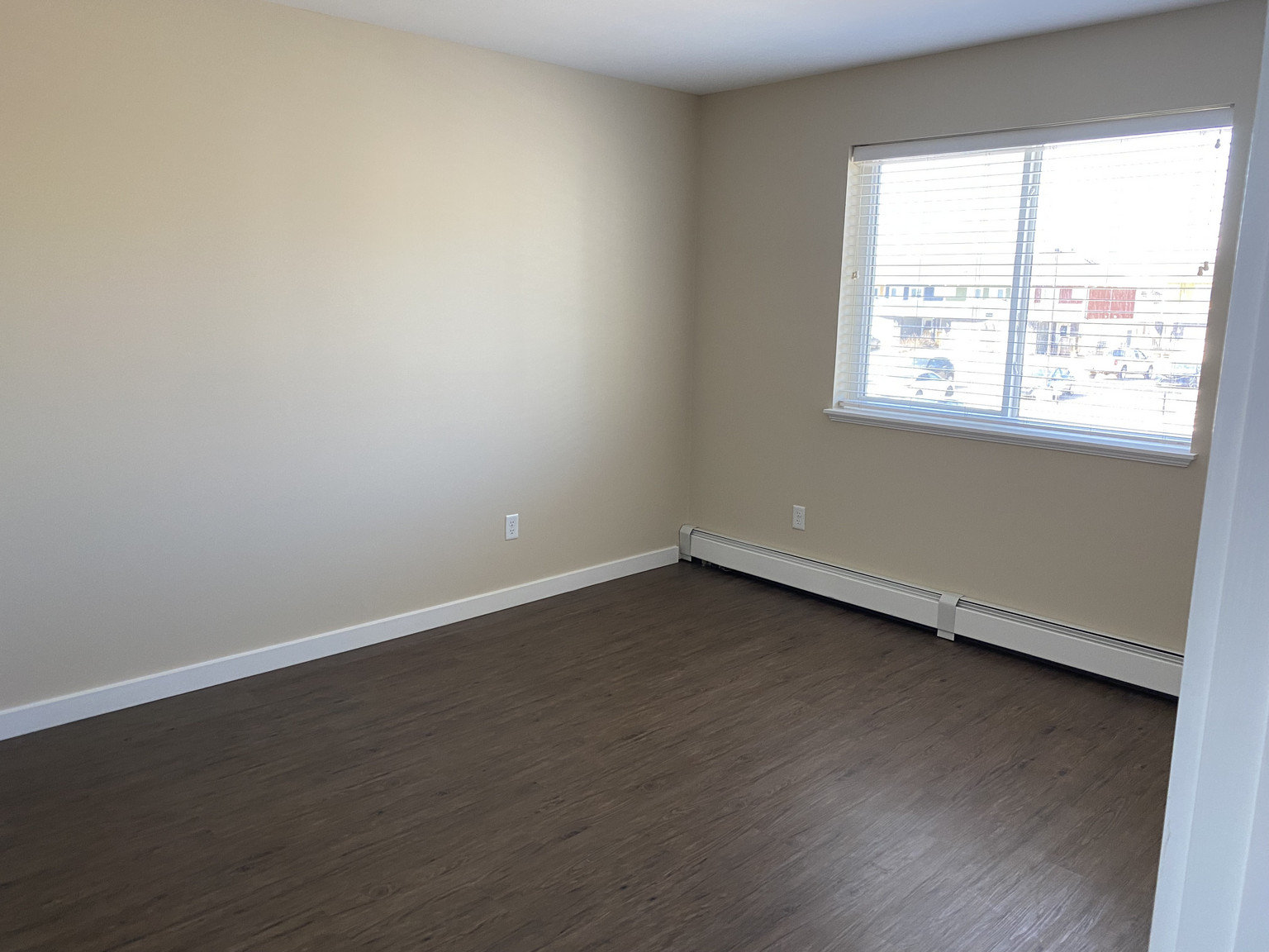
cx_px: 634
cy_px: 476
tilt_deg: -10.1
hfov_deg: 67.3
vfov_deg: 53.1
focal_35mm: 26
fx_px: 953
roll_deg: -1.0
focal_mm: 4.25
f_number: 1.8
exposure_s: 1/78
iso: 125
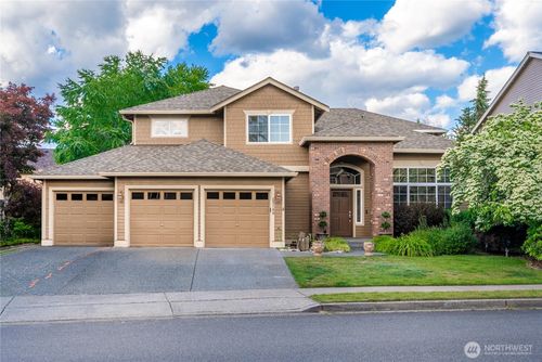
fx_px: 362
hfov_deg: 73.7
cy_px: 181
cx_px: 271
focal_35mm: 24
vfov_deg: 53.2
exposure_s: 1/80
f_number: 7.1
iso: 80
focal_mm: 24
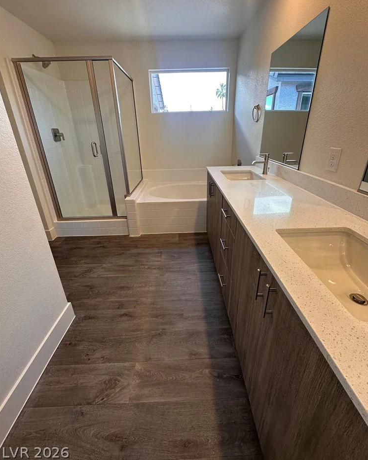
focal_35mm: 15
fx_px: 204
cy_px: 212
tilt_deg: -21.7
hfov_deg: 84.0
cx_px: 187
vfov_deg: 96.6
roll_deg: +0.8
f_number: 2.2
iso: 125
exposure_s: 1/120
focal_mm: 2.22
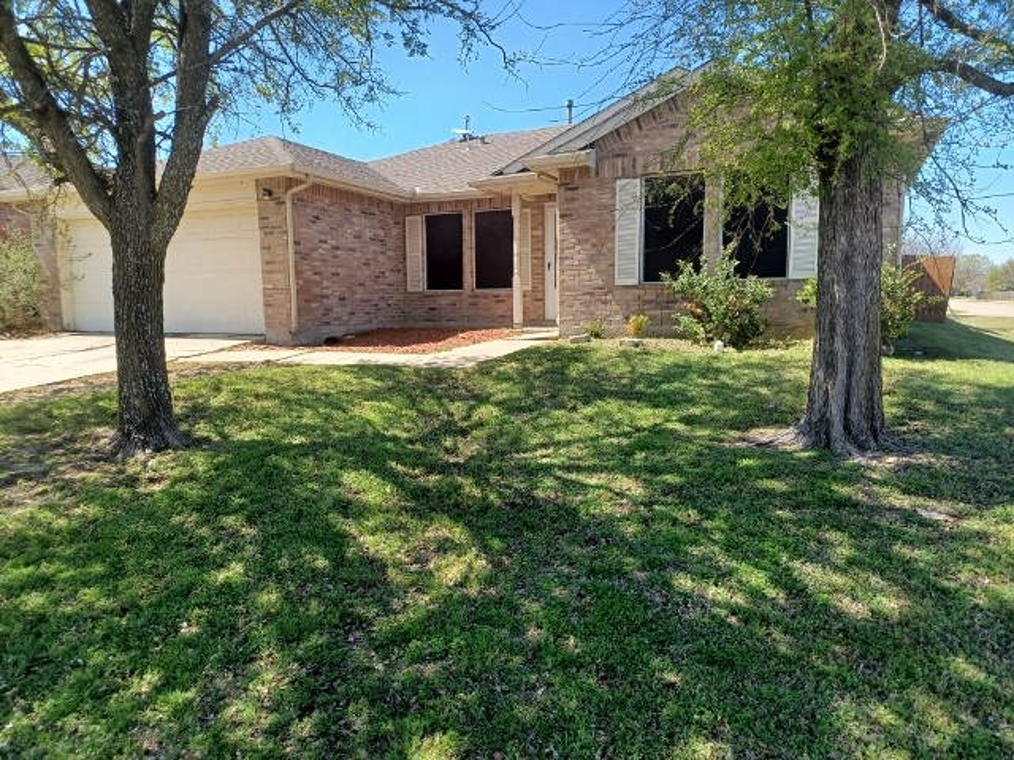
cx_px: 507
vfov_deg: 54.9
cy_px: 380
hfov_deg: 69.4
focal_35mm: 25
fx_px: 732
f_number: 1.8
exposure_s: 1/174
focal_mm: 4.6
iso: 32
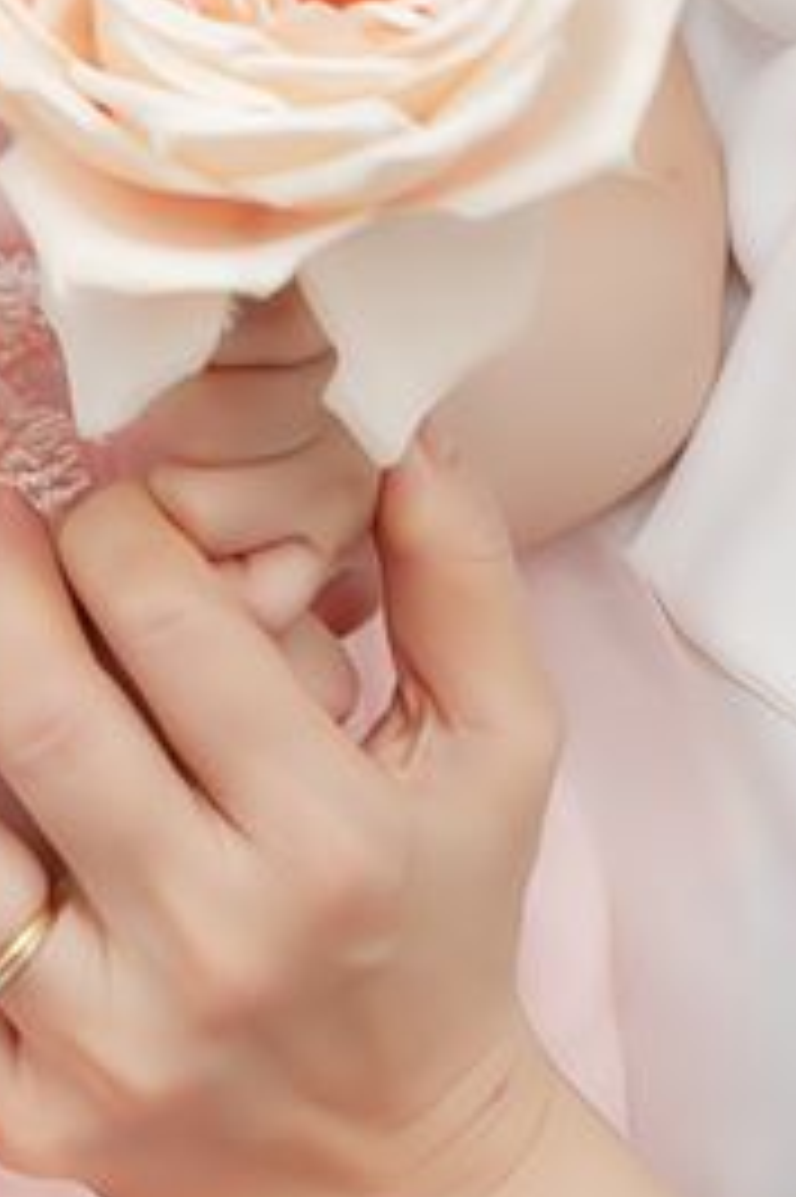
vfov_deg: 7.5
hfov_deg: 5.1
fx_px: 8933
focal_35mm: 269
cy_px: -776
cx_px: 261
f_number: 5
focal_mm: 56
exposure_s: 1/125
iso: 320
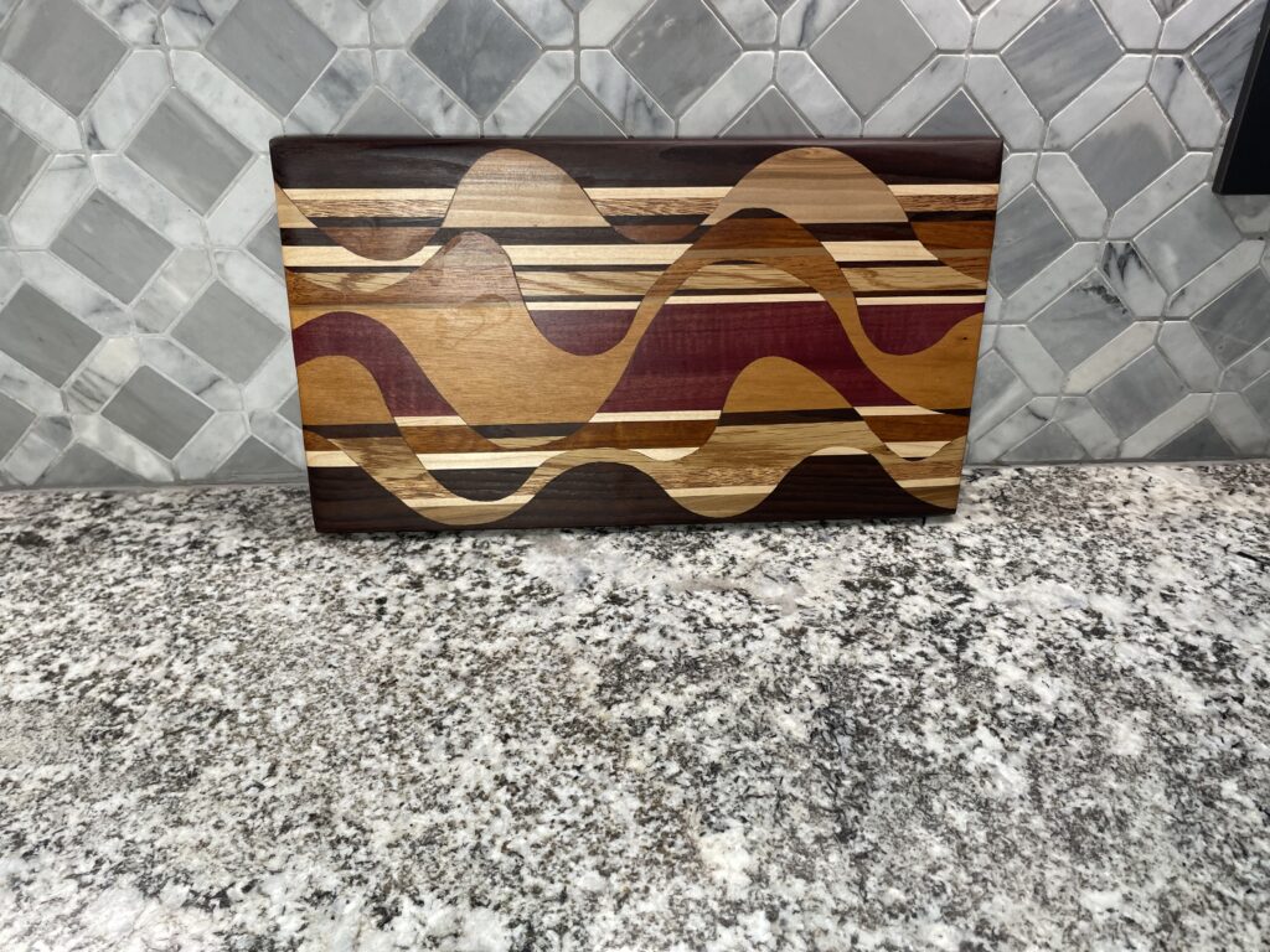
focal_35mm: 26
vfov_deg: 53.1
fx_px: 954
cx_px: 635
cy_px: 476
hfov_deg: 67.3
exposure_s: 1/120
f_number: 1.6
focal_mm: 4.2
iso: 64
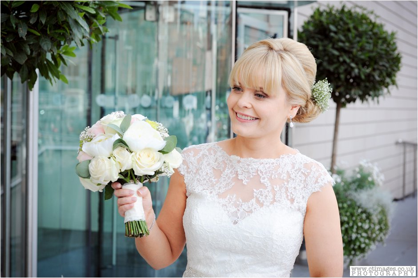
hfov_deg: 23.9
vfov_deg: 16.1
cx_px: 209
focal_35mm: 85
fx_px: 987
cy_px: 139
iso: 500
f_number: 8
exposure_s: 1/250
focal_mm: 85
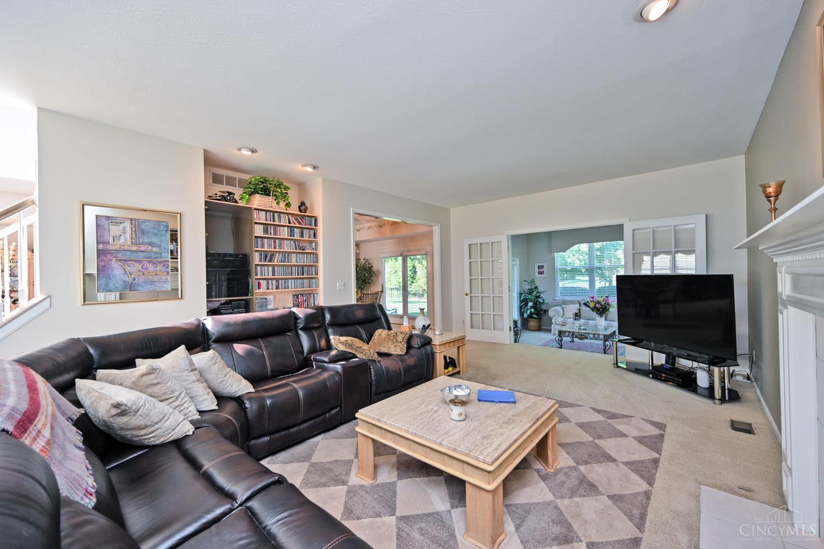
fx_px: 320
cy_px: 274
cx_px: 412
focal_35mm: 14
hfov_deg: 104.3
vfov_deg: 81.2
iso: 200
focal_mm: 14
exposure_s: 1/60
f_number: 4
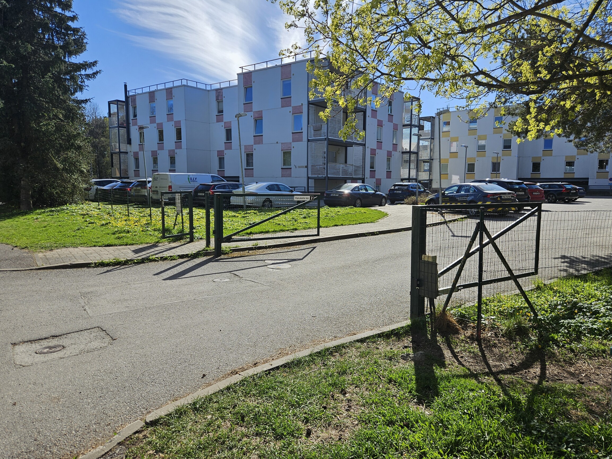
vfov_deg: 56.8
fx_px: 424
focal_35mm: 24
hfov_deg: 71.6
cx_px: 306
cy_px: 223
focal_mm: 5.4
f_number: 1.8
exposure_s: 1/1884
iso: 25
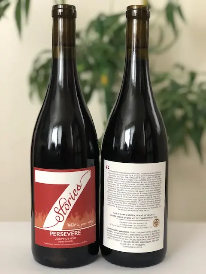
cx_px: 103
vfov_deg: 33.8
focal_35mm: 57
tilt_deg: -7.5
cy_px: 137
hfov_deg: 25.7
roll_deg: +0.1
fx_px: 452
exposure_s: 1/30
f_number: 2.8
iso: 400
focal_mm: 6.6
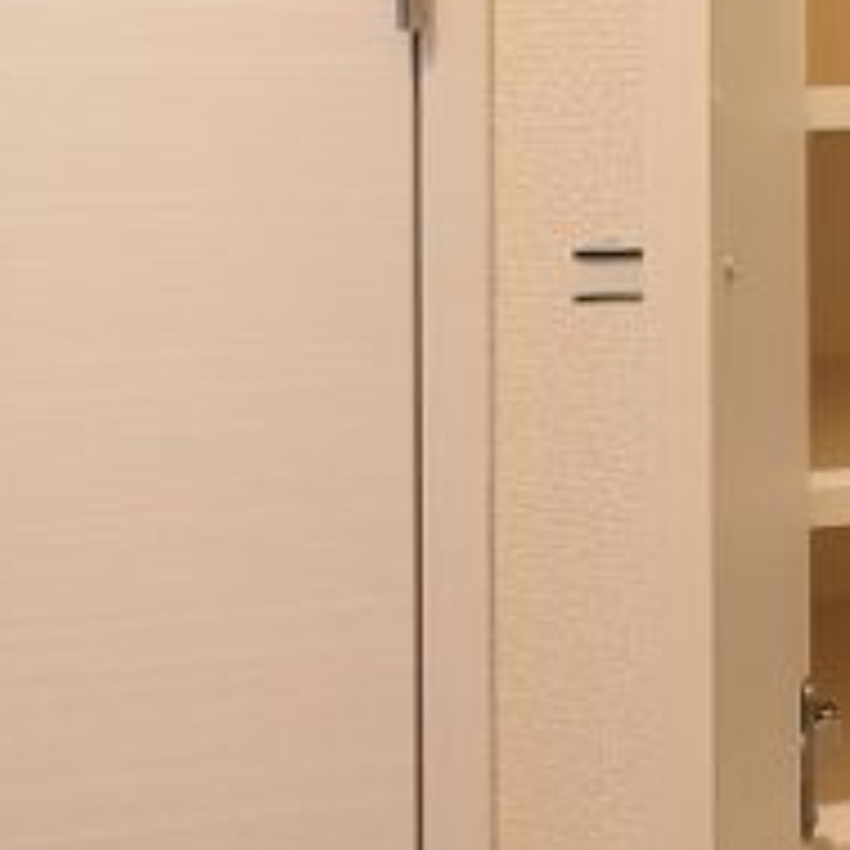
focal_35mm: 63
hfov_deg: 21.4
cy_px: 81
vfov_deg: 26.4
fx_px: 1750
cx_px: 1381
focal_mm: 7
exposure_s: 1/25
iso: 640
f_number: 4
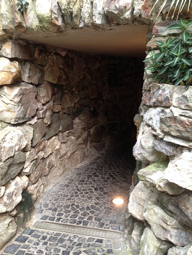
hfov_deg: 43.0
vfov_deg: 55.3
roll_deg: -0.3
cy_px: 128
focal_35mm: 33
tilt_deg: -10.1
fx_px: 244
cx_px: 96
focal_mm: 4.12
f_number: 2.4
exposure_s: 1/20
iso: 100
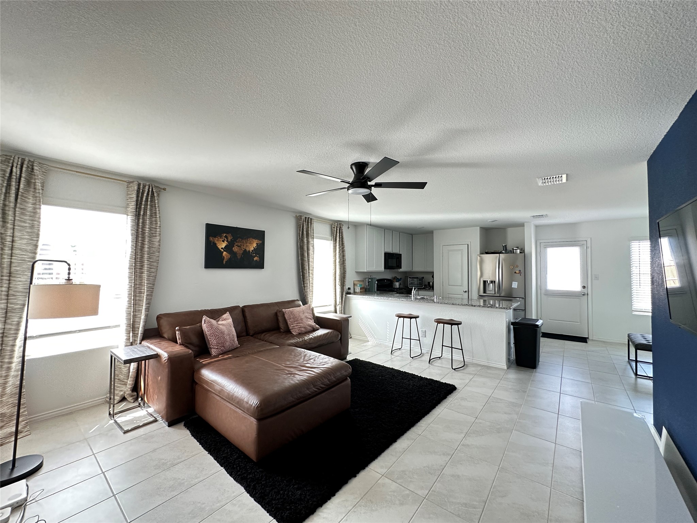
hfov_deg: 102.1
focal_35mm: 14
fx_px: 282
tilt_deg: +1.9
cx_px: 348
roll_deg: -0.3
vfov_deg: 85.7
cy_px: 262
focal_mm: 2.22
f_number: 2.2
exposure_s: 1/101
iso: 200
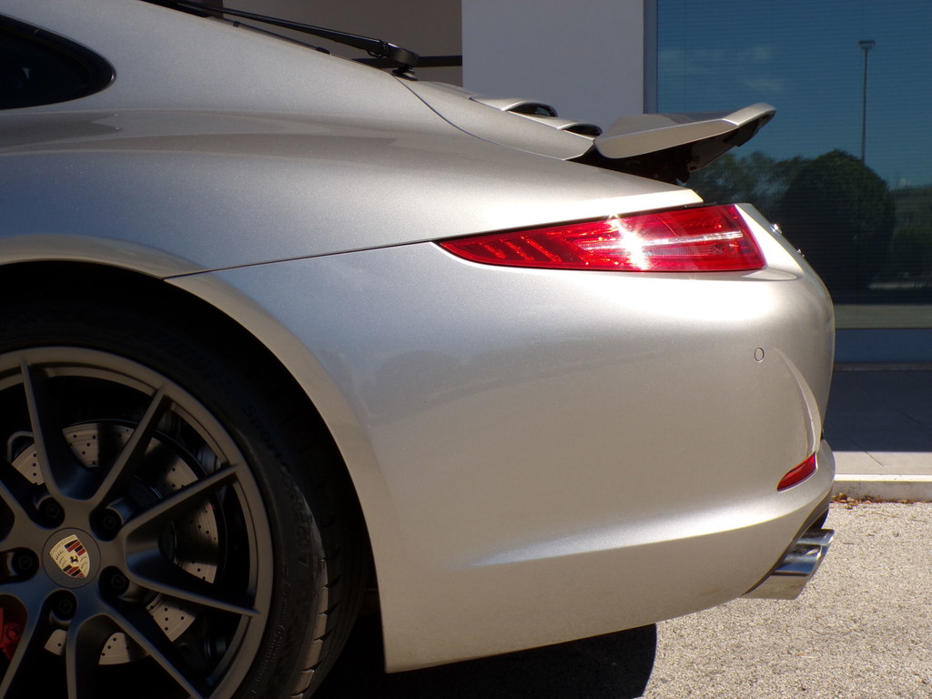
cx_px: 466
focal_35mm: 49
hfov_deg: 38.9
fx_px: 1319
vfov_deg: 29.7
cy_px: 350
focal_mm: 8.7
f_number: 5.3
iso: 100
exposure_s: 1/550
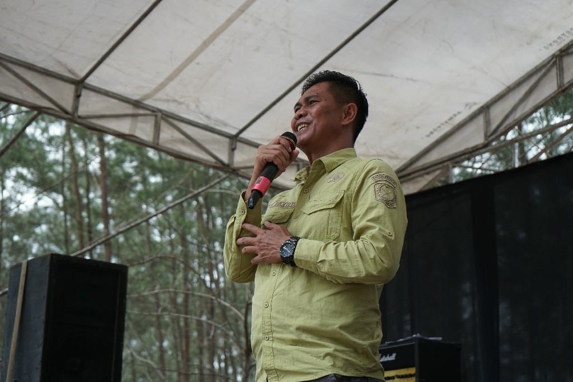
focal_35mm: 70
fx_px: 1114
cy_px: 191
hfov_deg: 28.9
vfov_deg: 19.4
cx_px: 286
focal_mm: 70
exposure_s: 1/200
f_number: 6.3
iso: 320
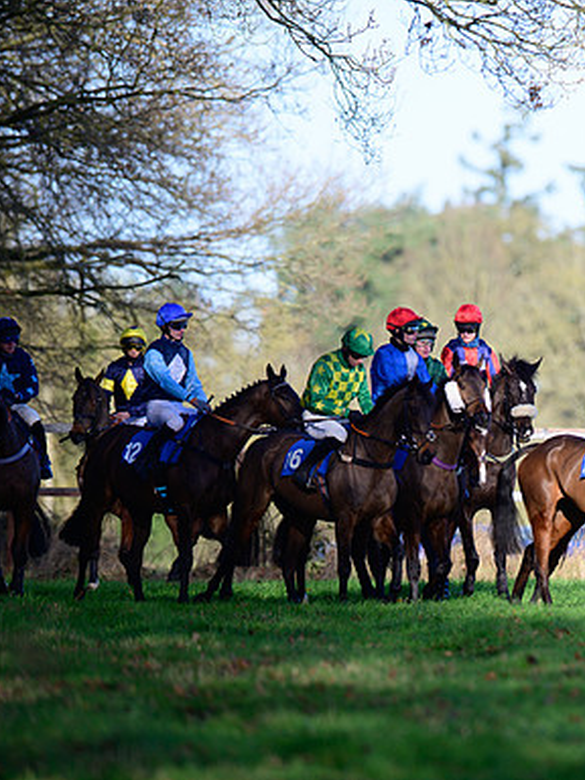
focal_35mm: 581
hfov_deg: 2.6
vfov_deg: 3.4
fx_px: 13092
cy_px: 390
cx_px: 563
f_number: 5
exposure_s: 1/1600
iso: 400
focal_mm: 400
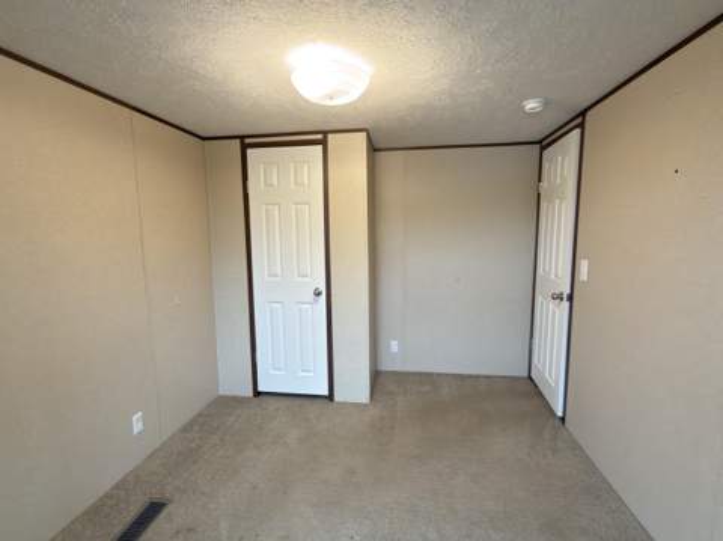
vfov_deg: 74.6
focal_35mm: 17
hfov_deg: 91.1
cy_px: 270
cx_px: 362
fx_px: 355
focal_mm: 2.22
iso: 125
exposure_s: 1/30
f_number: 2.2
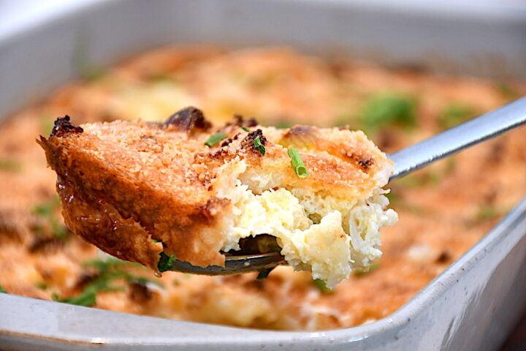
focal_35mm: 150
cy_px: 176
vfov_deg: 9.1
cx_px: 263
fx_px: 2191
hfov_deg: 13.7
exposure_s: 1/60
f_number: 5.6
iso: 900
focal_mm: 100
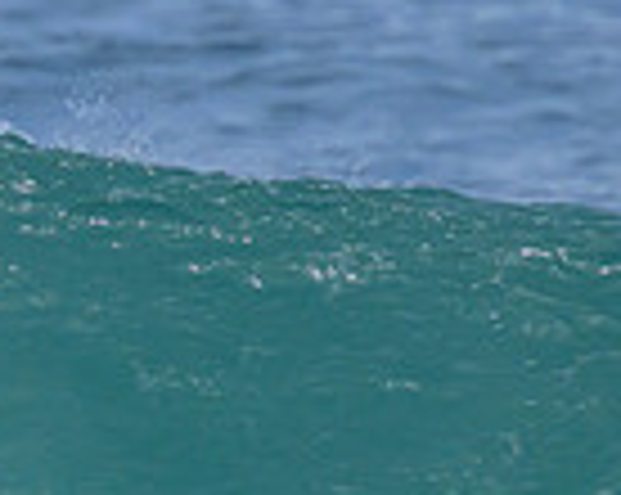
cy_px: 497
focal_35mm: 3619
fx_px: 66420
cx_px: -725
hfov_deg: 0.5
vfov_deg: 0.4
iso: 1000
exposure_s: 1/2000
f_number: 11
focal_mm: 800
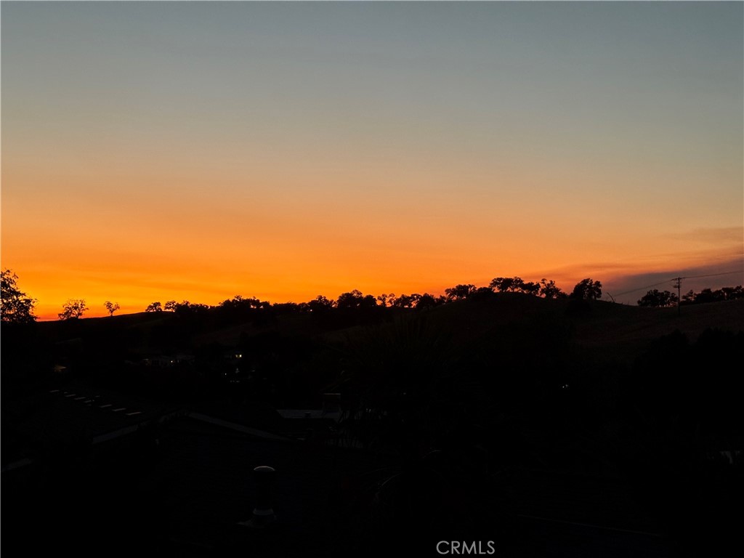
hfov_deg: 39.7
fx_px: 1032
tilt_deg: +3.6
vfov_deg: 30.3
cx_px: 372
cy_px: 279
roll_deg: -1.2
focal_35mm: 48
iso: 250
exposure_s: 1/60
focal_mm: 6.76
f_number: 1.78
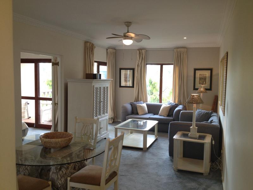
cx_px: 126
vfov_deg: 40.7
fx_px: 256
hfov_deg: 52.6
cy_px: 95
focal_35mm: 35
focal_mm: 4.28
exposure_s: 1/40
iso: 100
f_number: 2.4
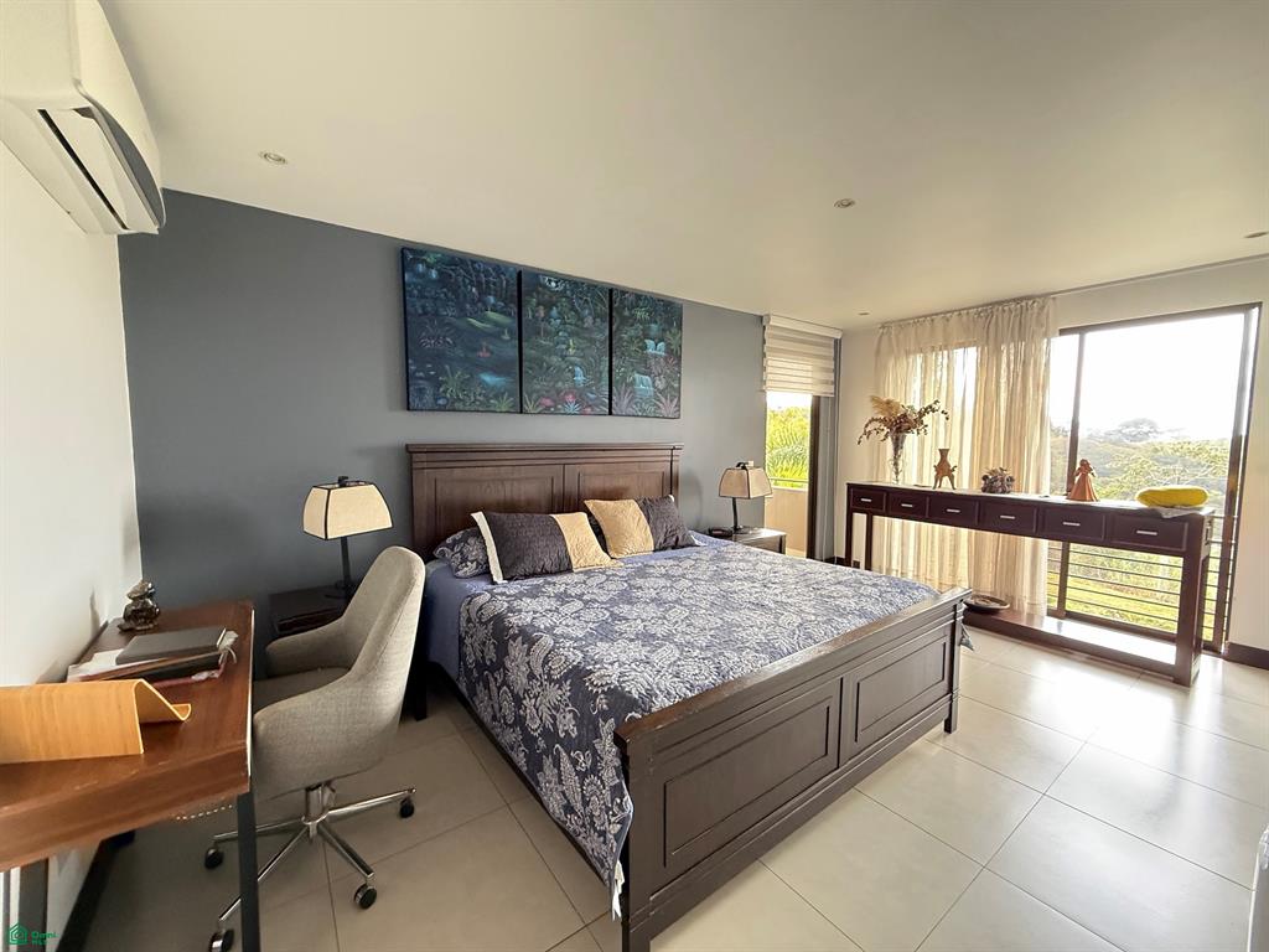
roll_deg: +0.1
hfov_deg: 102.1
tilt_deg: -4.5
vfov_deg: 85.7
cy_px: 476
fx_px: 513
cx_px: 634
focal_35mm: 14
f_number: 2.2
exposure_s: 1/60
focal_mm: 2.22
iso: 640
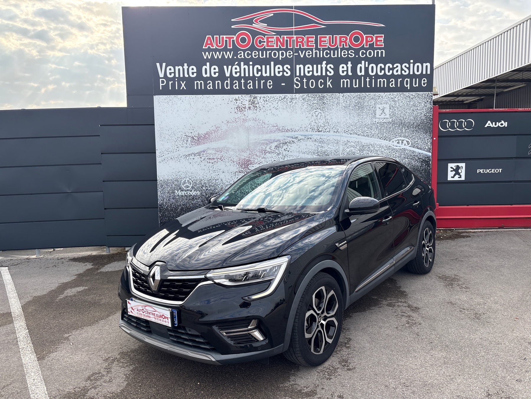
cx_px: 266
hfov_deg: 67.3
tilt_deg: -4.9
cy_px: 200
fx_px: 399
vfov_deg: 53.1
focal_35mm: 26
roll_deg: +1.6
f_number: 1.6
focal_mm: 5.96
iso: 64
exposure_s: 1/1196
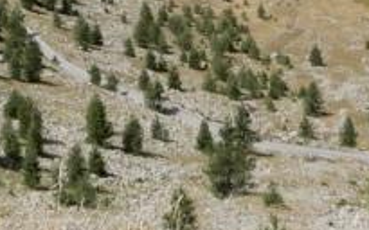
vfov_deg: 9.3
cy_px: -304
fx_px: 1277
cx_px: 40
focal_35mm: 127
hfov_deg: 16.2
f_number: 3.4
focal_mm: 4.3
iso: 80
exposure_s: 1/1000
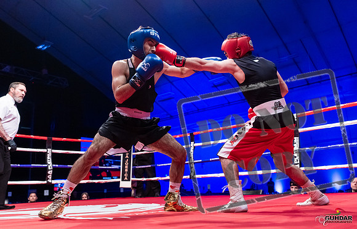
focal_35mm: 32
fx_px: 313
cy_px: 129
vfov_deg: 40.0
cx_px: 193
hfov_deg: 59.3
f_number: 2.8
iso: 4000
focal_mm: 28
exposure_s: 1/1000
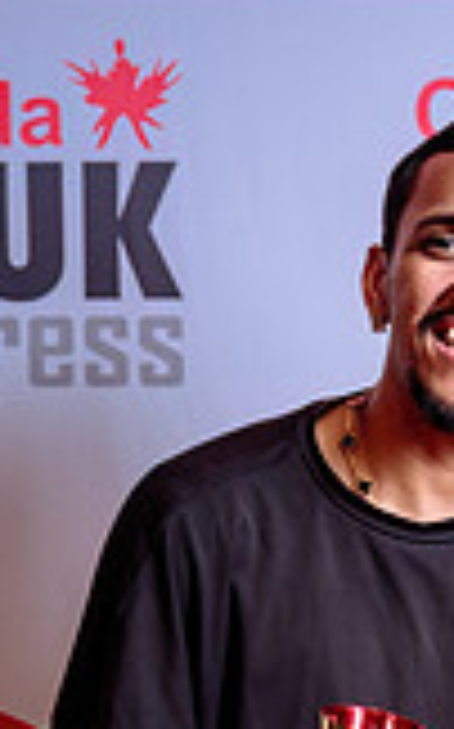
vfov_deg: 11.8
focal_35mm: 176
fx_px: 3490
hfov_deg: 7.4
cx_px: 310
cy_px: 704
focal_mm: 47
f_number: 4
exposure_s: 1/125
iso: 200
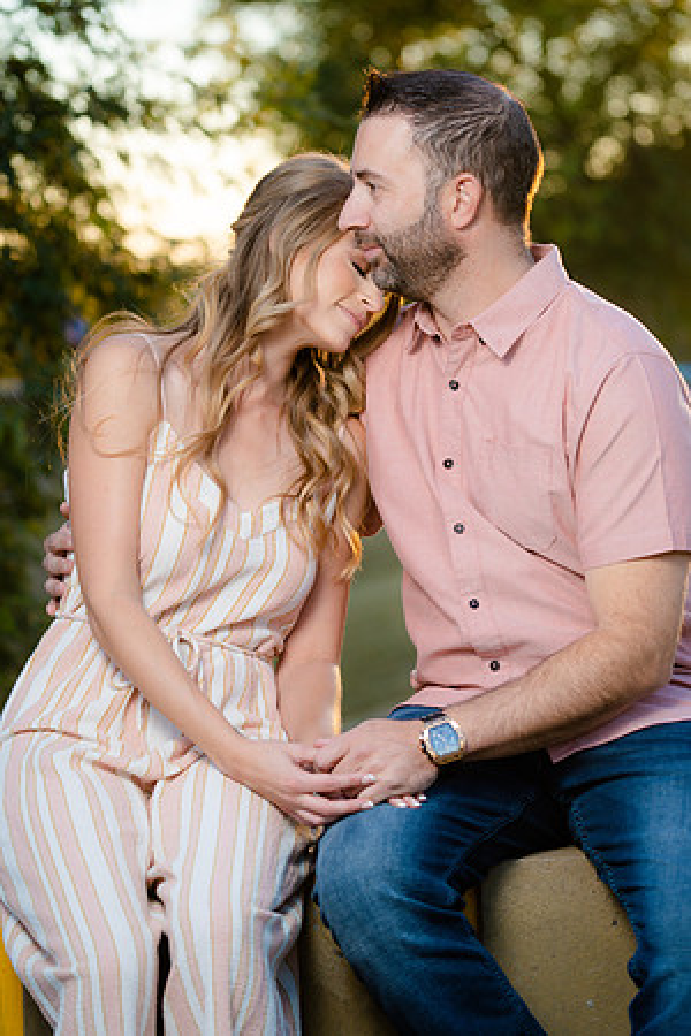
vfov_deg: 17.6
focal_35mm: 116
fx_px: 3340
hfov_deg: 11.8
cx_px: 346
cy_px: 518
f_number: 4
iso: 320
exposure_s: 1/250
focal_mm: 116
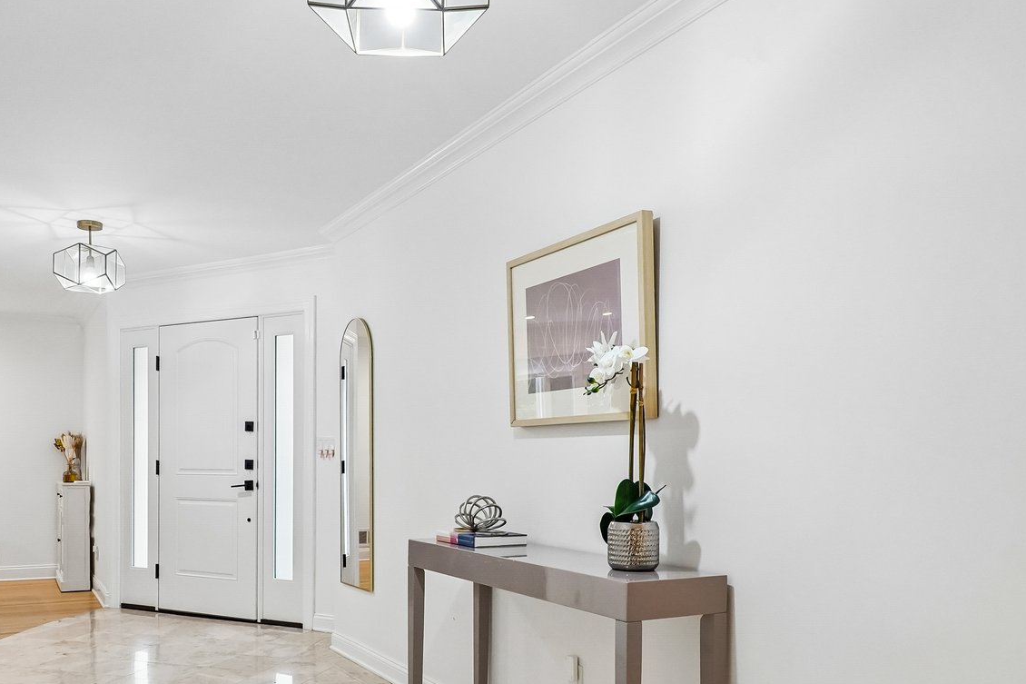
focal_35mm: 29
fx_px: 826
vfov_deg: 44.4
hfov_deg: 63.4
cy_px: 447
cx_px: 439
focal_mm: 16
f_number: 11
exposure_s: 1/60
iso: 2000
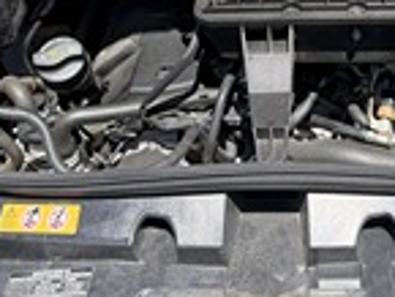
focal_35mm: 66
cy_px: -65
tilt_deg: -32.3
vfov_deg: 20.7
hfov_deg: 28.9
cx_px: 297
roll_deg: +2.1
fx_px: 754
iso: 100
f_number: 1.78
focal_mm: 6.76
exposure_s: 1/1901
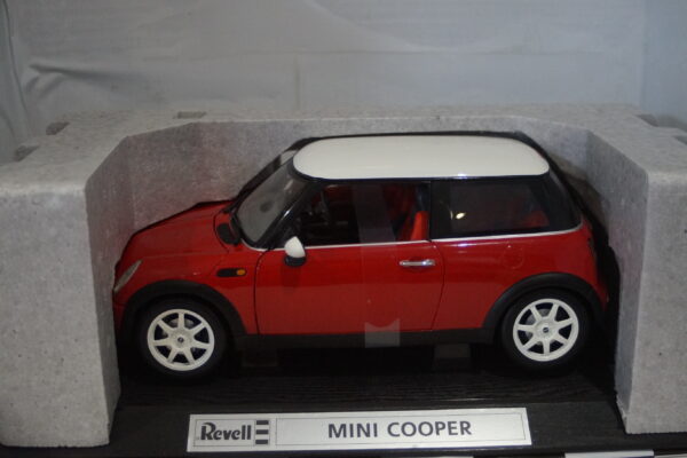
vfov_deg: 29.9
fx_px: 859
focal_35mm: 45
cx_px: 344
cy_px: 229
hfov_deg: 43.6
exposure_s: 1/160
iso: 2500
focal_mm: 30
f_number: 4
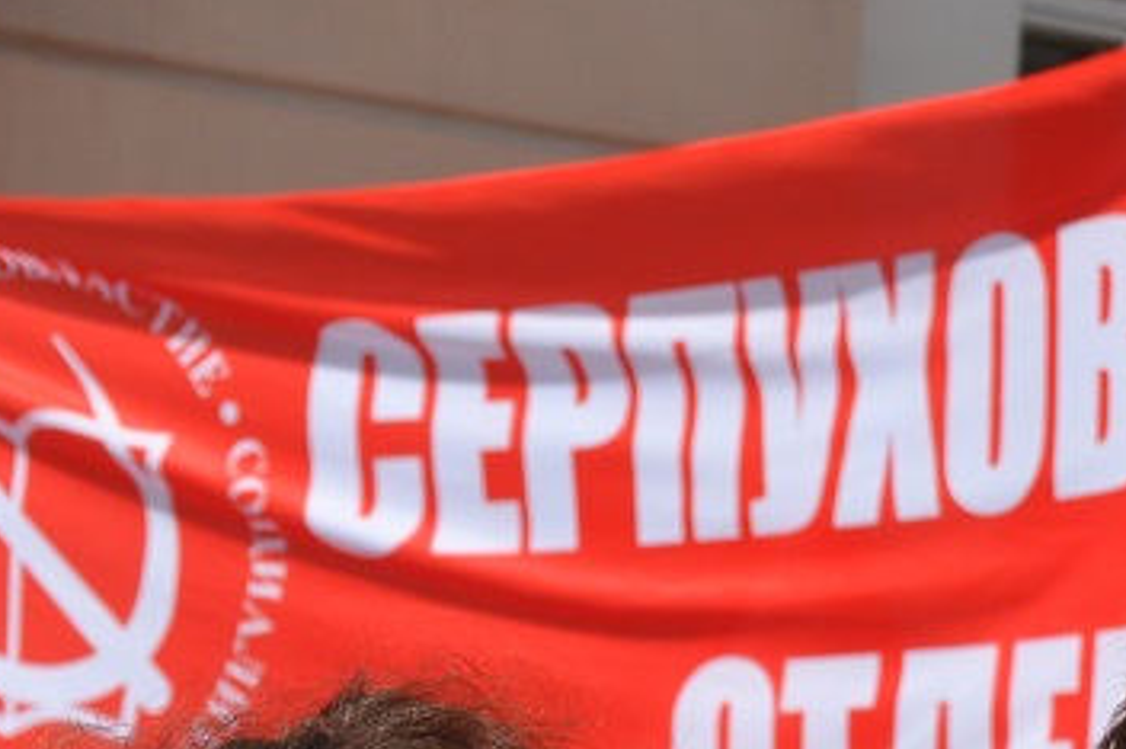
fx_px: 7531
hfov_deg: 8.5
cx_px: 427
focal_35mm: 241
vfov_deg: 5.6
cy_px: 1096
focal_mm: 44
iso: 200
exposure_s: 1/400
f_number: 10
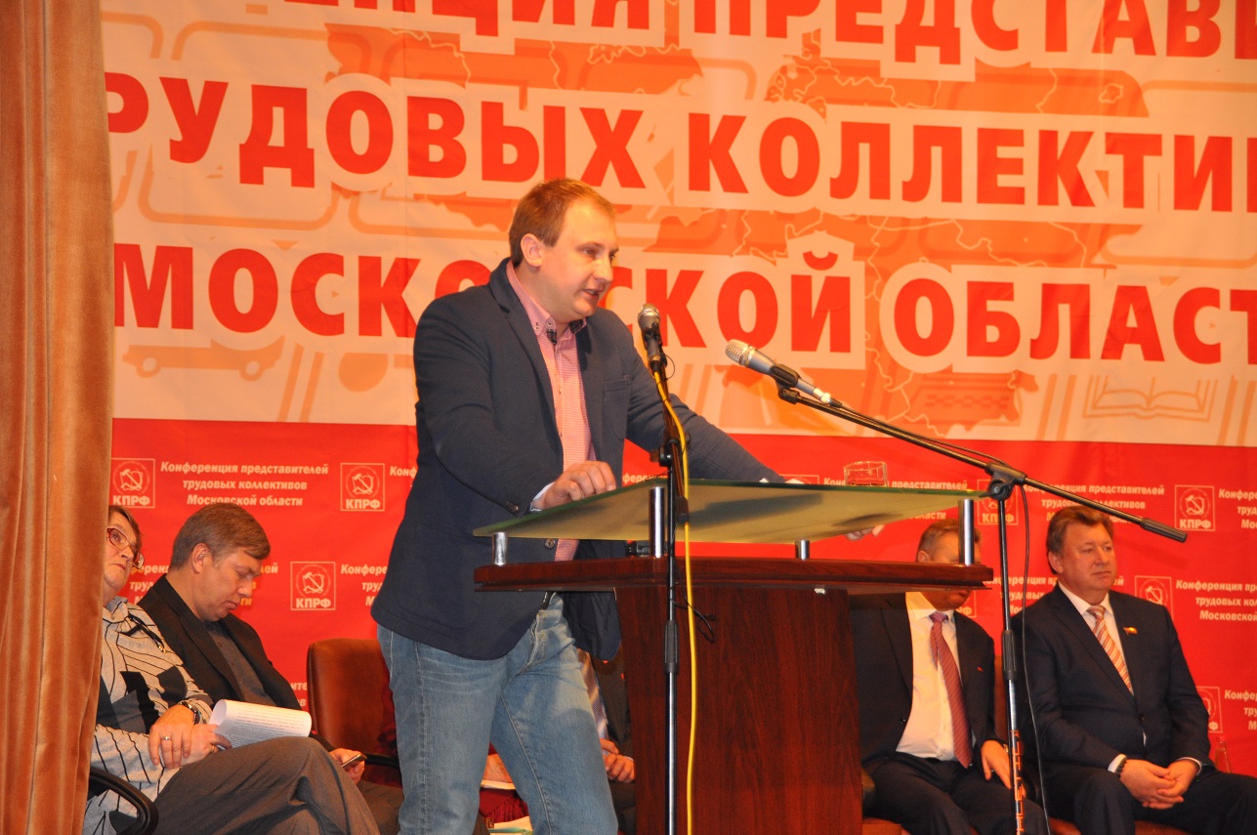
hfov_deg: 18.2
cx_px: 628
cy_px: 418
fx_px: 3924
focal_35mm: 112
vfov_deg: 12.1
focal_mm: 75
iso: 800
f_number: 5
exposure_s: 1/60
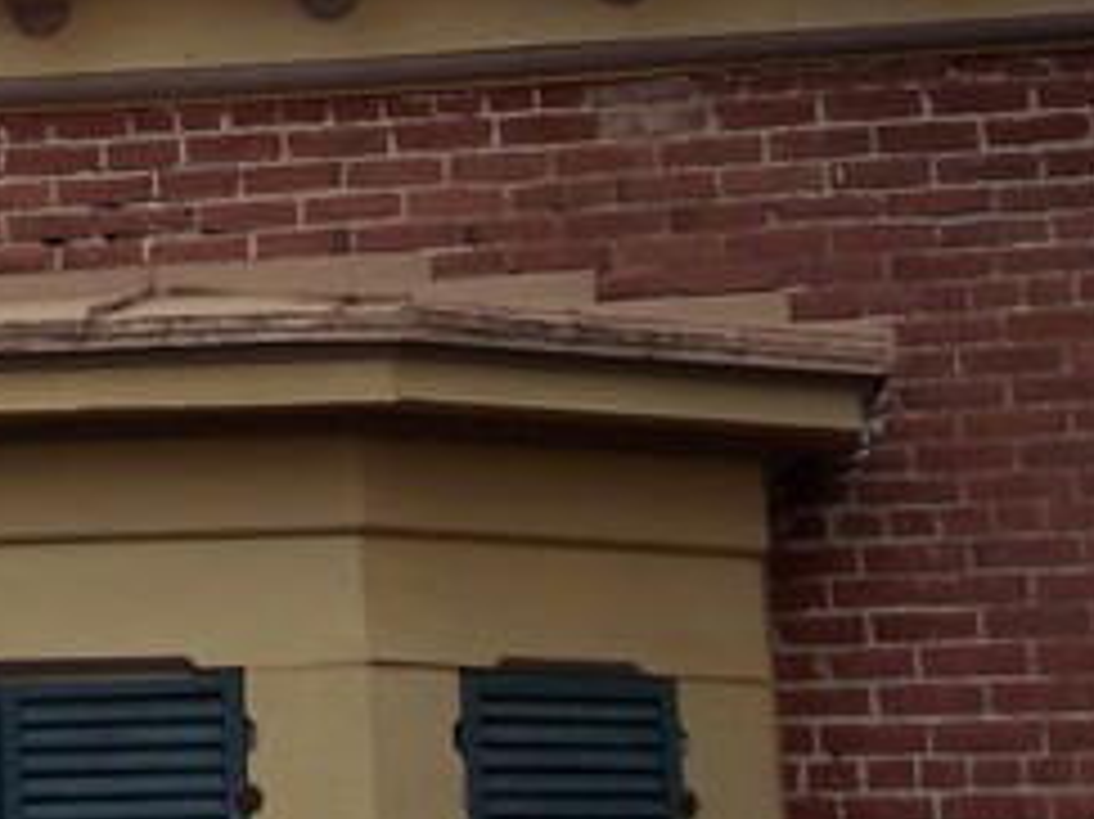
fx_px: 4549
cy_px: -520
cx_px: -603
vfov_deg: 9.9
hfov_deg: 12.9
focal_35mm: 144
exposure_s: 1/500
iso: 100
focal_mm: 8
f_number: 4
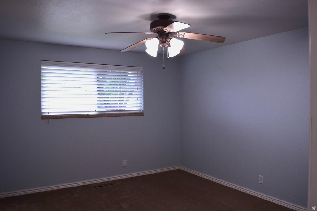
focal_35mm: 27
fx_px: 238
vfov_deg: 47.9
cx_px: 158
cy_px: 106
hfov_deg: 67.4
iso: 400
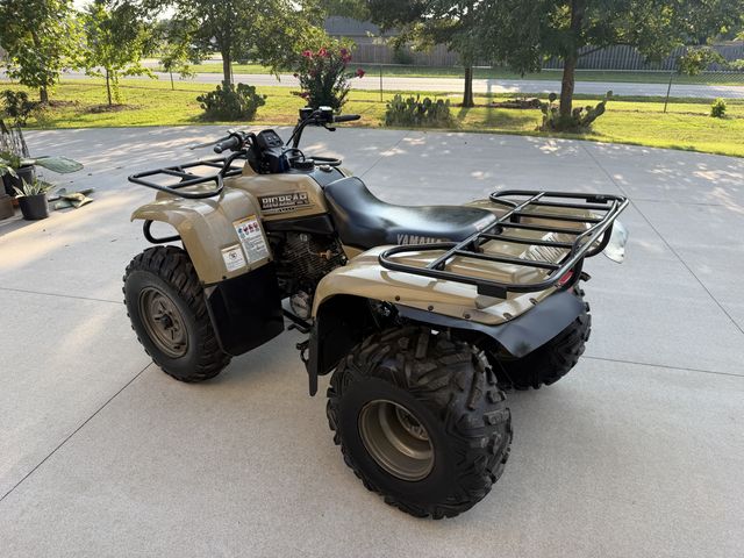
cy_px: 279
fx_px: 516
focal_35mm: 24
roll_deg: +0.5
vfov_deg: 56.8
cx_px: 372
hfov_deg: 71.6
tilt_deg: -24.3
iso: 80
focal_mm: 6.76
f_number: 1.78
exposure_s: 1/931
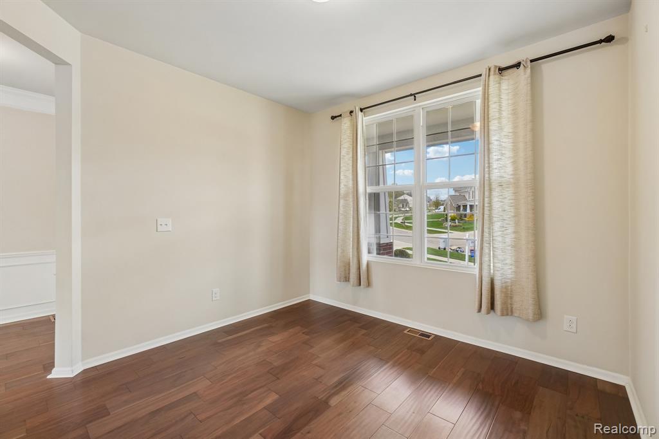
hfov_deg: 100.4
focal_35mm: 15
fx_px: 274
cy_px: 220
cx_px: 330
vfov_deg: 77.3
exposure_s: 1/30
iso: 320
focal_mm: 10
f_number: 8
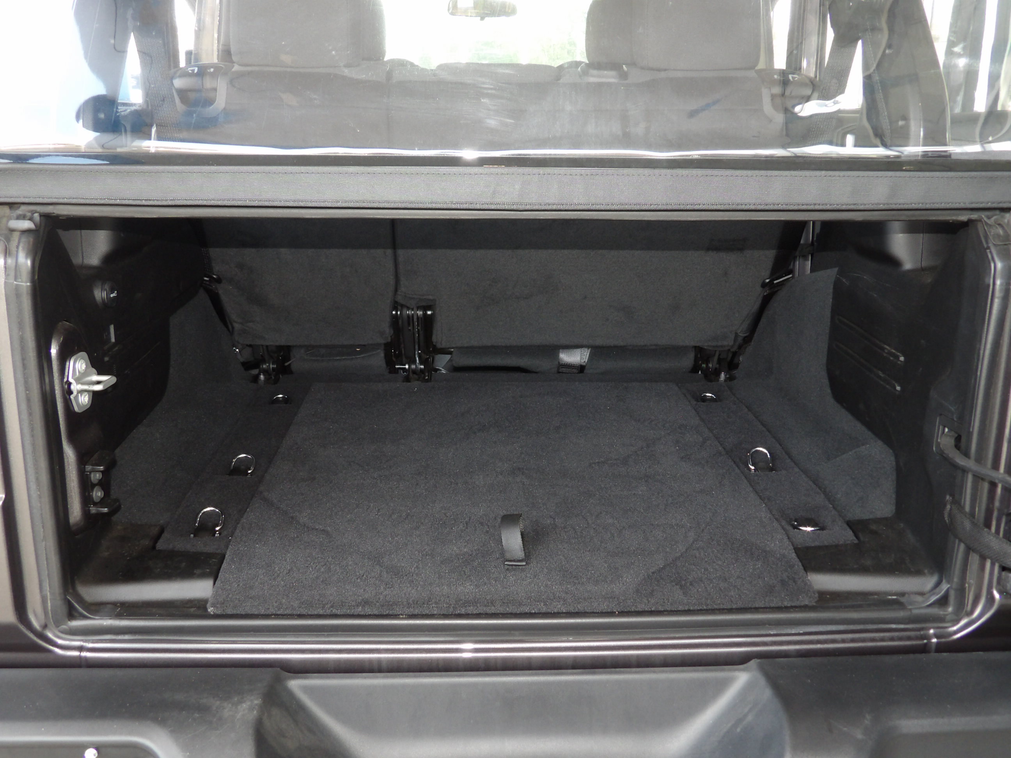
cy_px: 379
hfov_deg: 55.4
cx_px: 506
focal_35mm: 33
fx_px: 964
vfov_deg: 42.9
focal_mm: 5.9
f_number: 3.6
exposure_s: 1/31
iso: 200
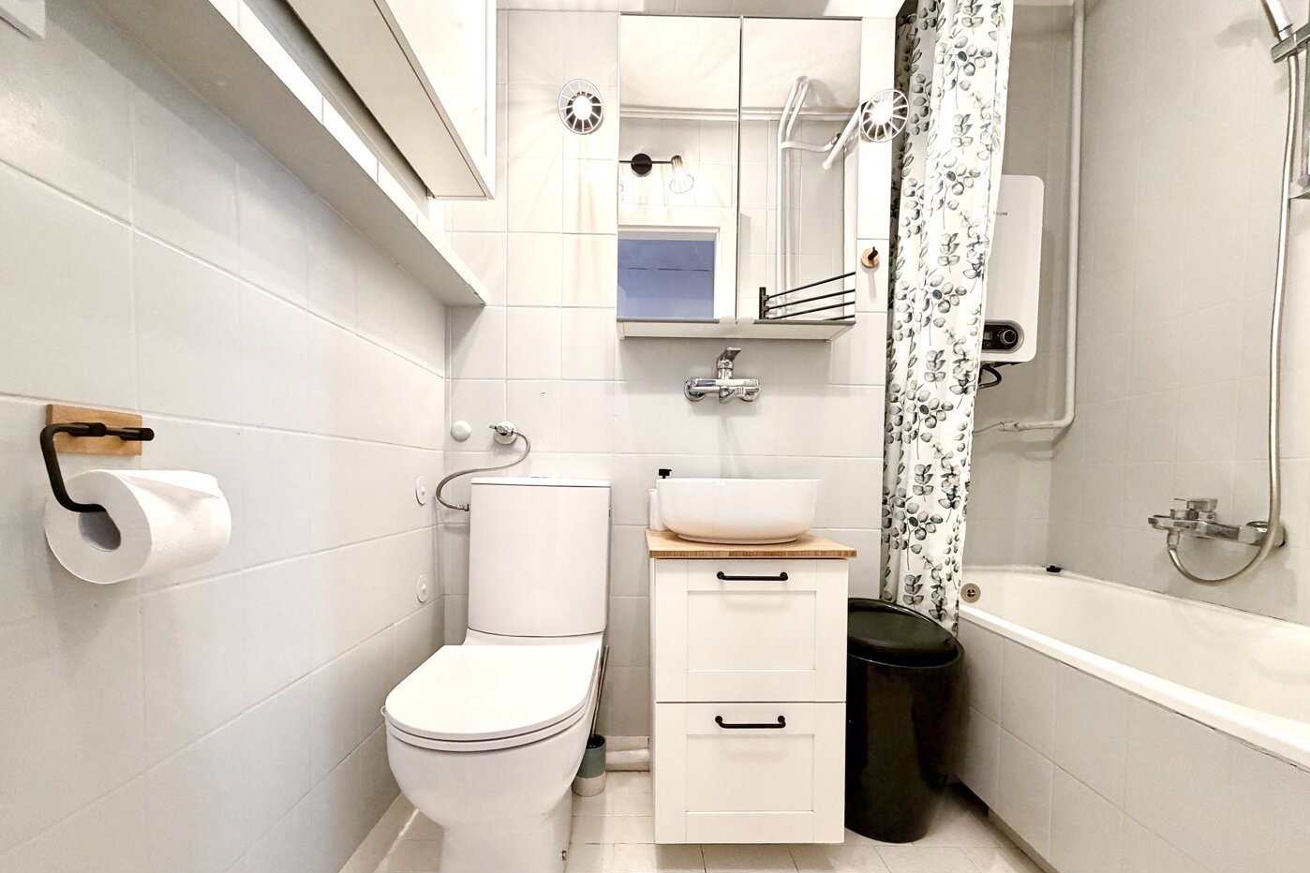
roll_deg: -0.8
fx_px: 546
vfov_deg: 77.0
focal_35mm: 15
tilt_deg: -2.0
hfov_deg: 100.4
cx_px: 645
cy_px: 492
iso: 320
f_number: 2.2
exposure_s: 1/60
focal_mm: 2.22
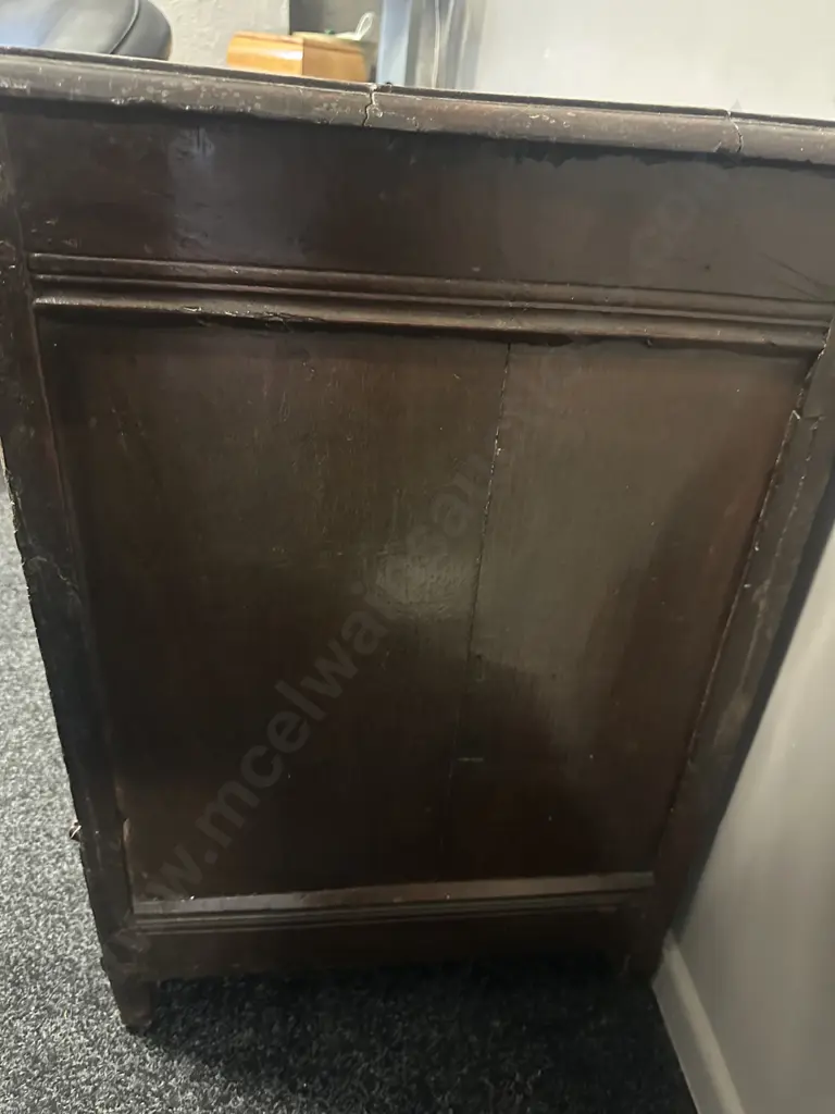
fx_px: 772
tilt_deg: -30.0
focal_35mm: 24
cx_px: 418
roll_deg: -6.1
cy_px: 557
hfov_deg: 56.8
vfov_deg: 71.6
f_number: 1.78
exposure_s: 1/25
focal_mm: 6.86
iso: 1250
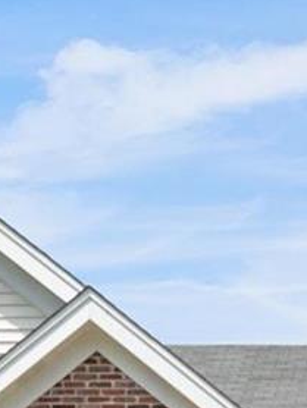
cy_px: 561
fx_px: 2090
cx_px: 523
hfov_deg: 8.1
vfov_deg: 10.8
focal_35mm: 177
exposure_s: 1/1000
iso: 400
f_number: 8
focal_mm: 16
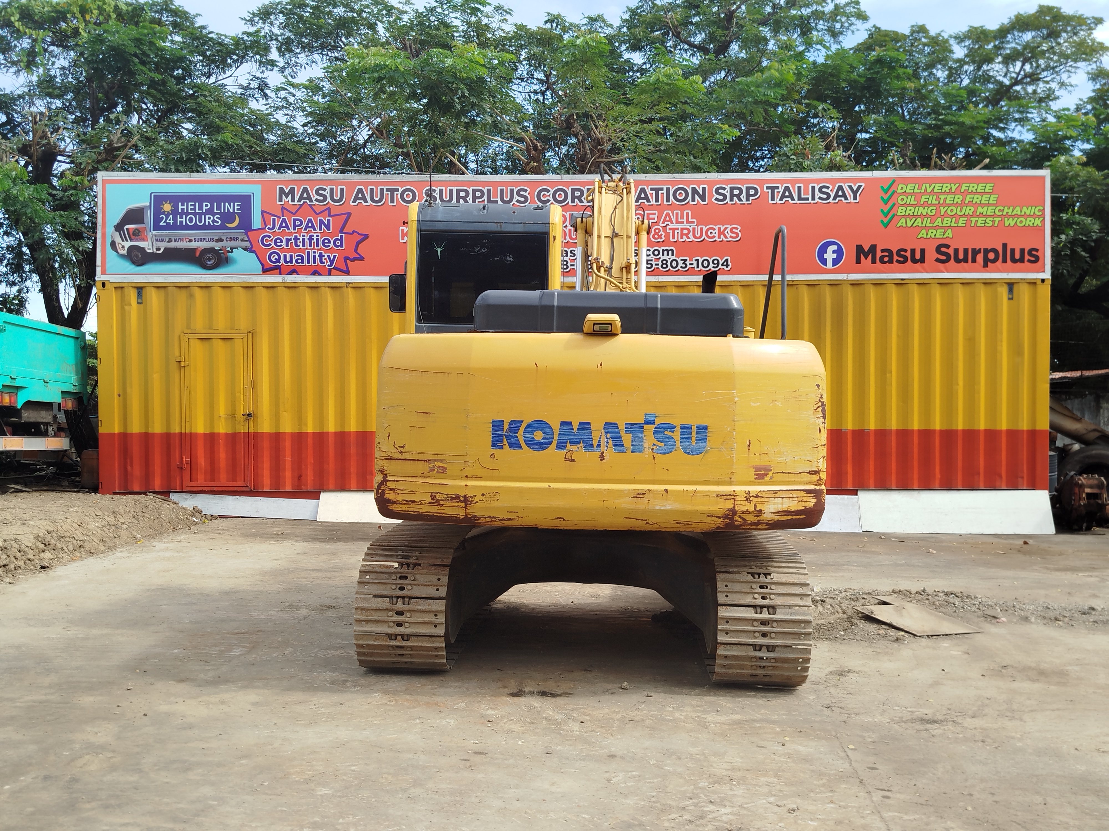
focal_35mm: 33
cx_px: 554
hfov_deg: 55.4
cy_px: 416
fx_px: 1057
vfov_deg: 42.9
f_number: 1.7
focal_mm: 5.31
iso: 50
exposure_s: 1/653
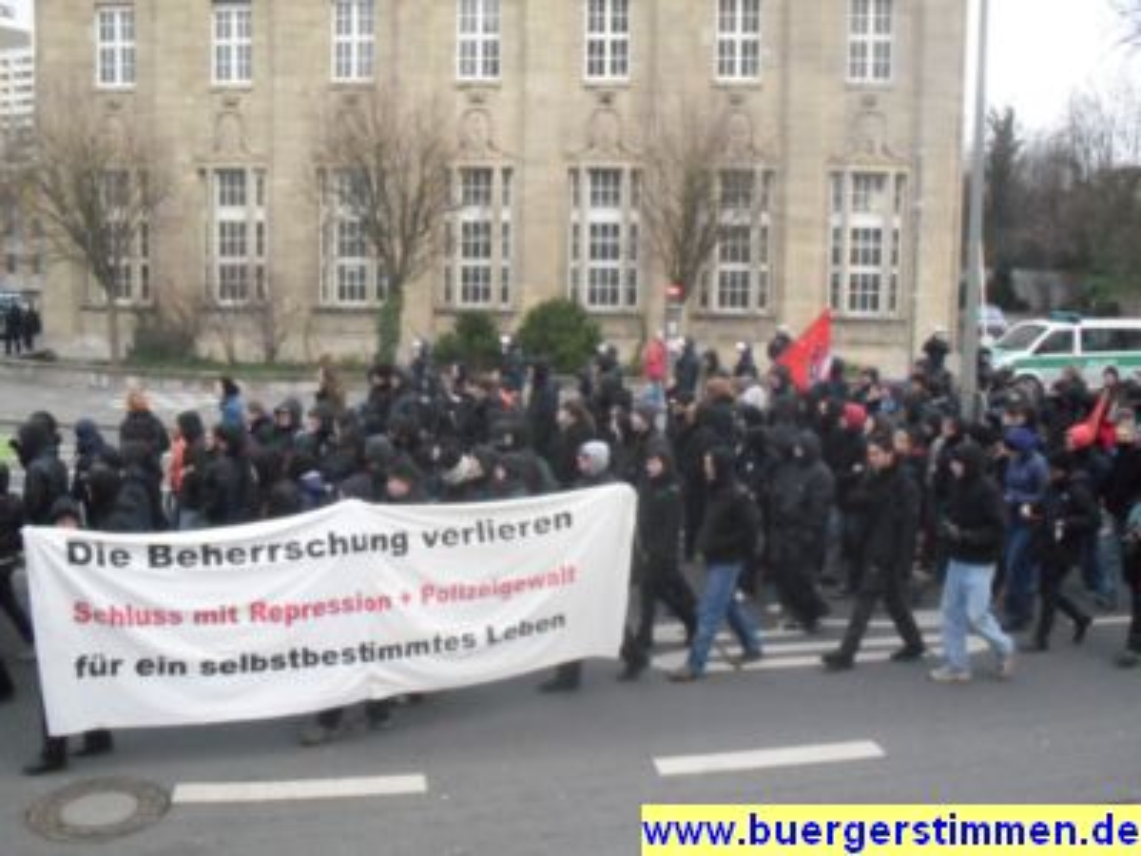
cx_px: 570
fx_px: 1154
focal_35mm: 35
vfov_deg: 40.7
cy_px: 428
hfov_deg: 52.6
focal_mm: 6.3
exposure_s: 1/90
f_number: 8.4
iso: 800
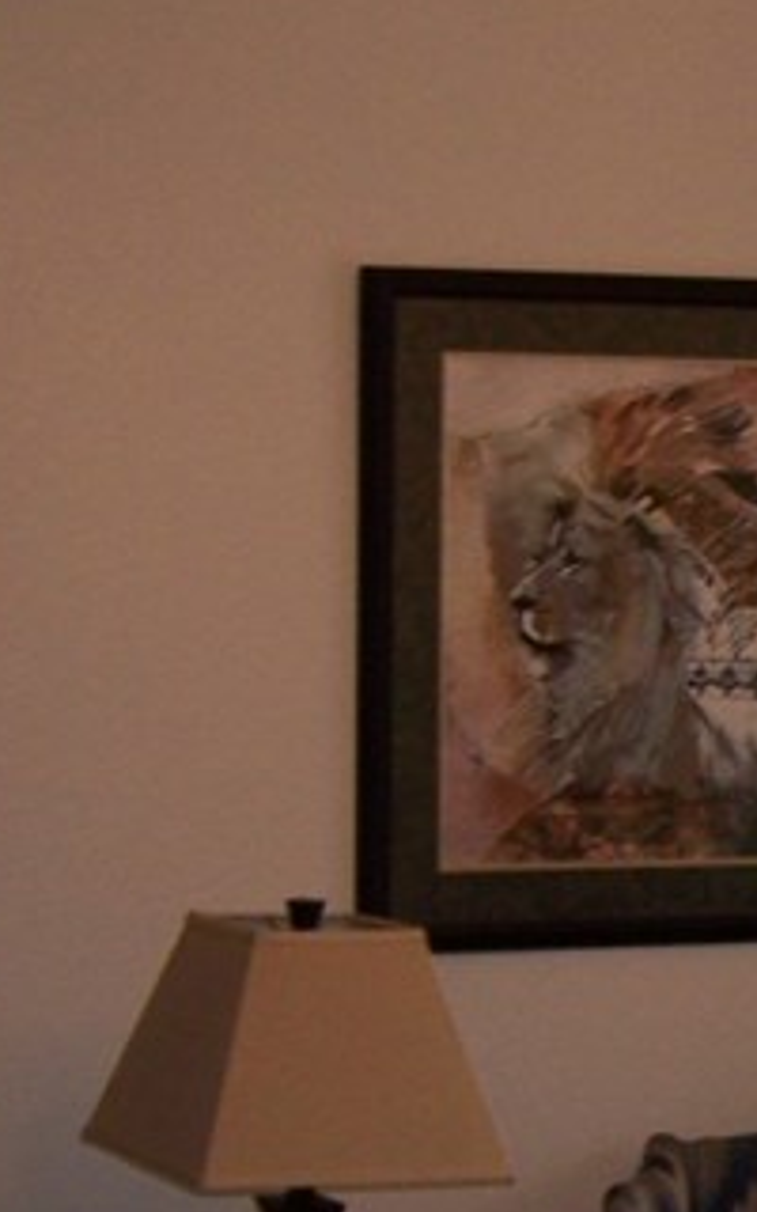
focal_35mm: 129
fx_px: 4258
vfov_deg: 16.1
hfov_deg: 10.0
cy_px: 829
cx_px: 855
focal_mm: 6.3
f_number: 2.8
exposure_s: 1/60
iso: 80
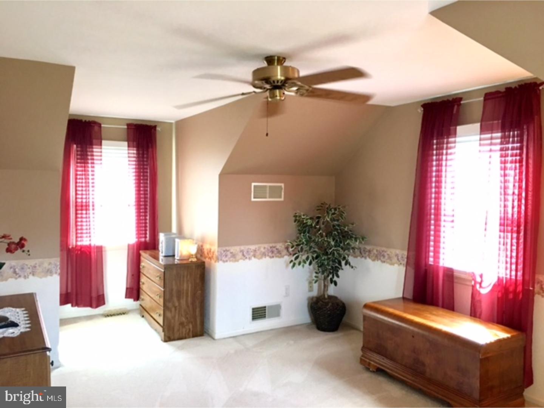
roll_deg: -0.9
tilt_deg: -1.3
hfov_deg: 61.7
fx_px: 456
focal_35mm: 29
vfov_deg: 48.2
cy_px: 204
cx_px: 272
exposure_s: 1/15
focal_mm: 4.15
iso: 64
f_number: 2.2
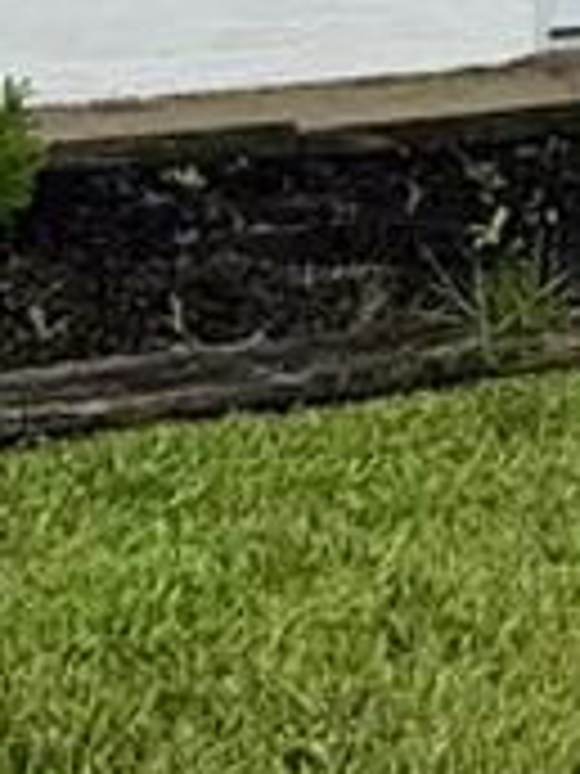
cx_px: 1003
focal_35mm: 111
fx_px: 2480
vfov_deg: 16.3
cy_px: -358
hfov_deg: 12.3
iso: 20
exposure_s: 1/942
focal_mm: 2.22
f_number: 2.2
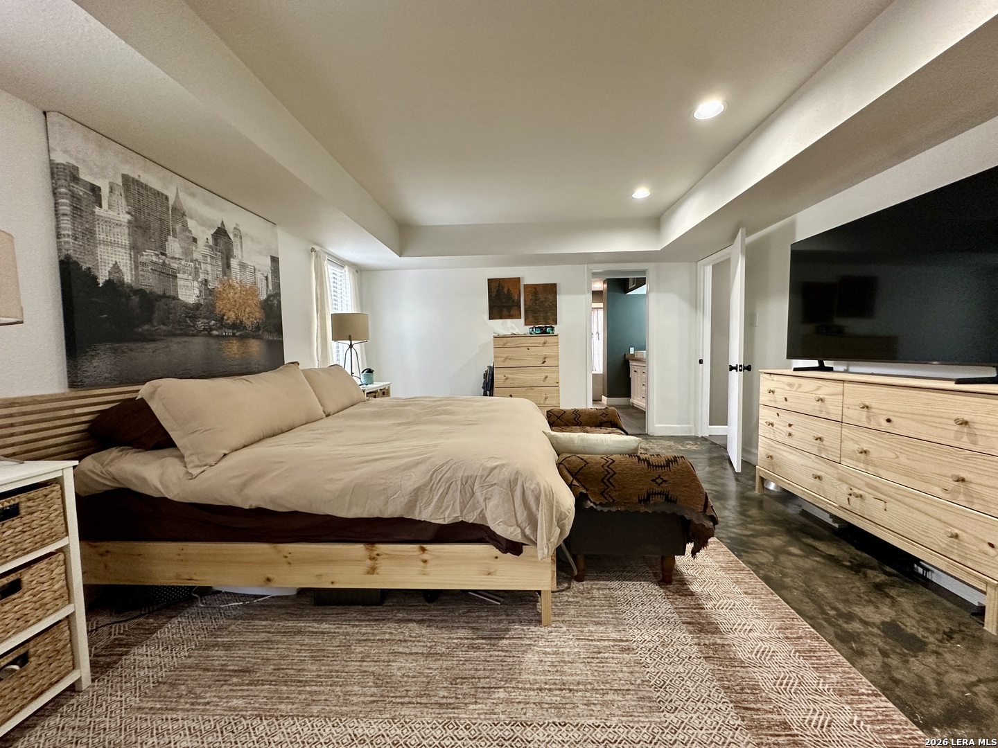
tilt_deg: -3.4
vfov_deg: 85.7
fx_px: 404
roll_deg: +0.8
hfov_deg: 102.1
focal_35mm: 14
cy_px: 374
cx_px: 499
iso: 250
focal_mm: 2.22
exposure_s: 1/60
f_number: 2.2
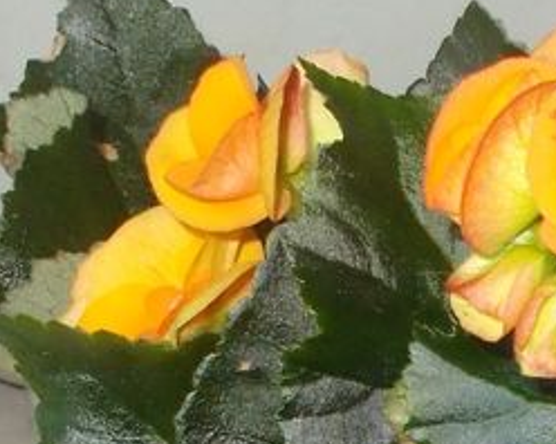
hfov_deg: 21.2
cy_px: 577
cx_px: 713
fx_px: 1348
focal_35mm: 82
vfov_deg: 17.5
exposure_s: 1/25
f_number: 3.2
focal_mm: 4.6
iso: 200
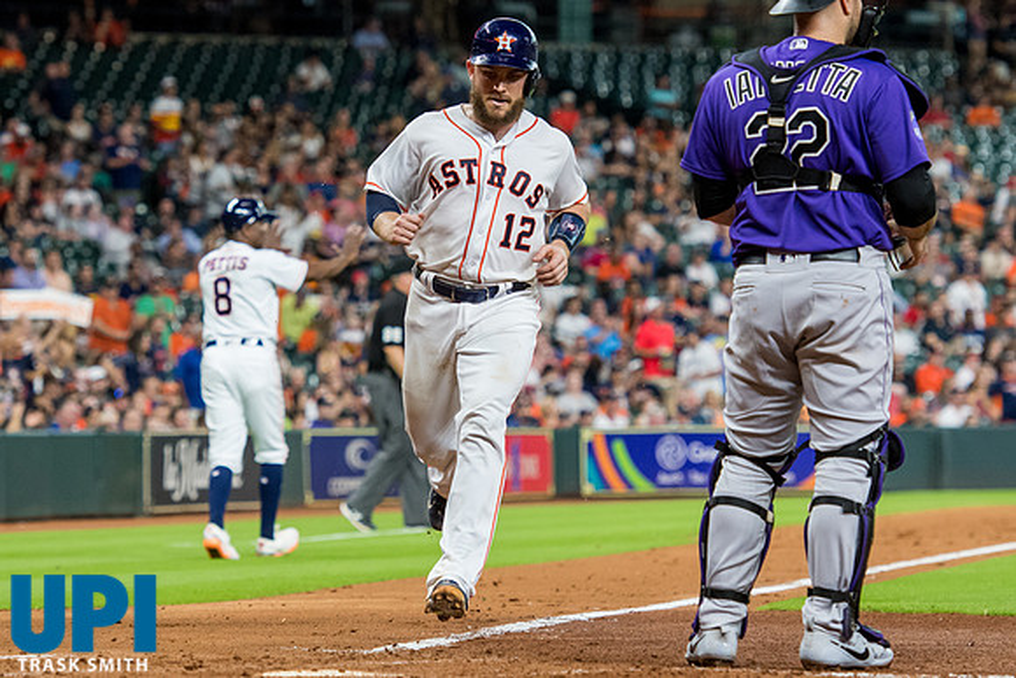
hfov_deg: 8.8
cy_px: 275
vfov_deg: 5.9
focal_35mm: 235
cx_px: 481
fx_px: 6626
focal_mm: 130
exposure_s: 1/1250
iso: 2500
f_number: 4
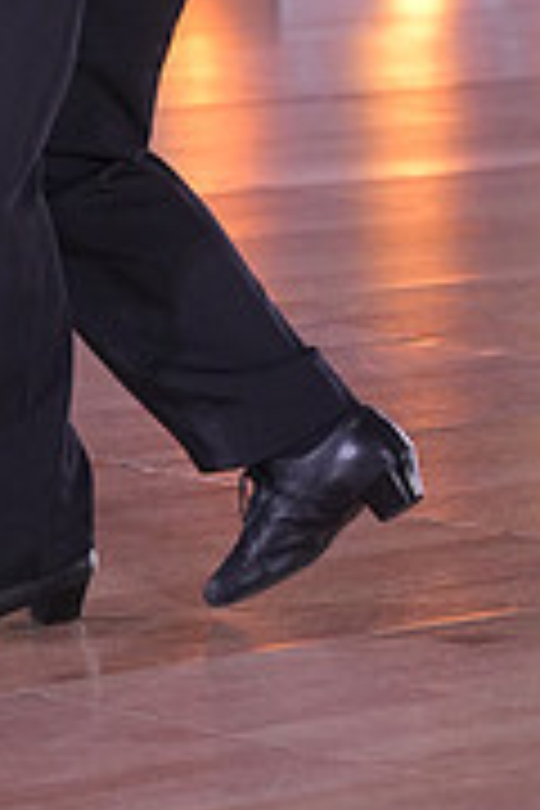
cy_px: -396
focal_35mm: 316
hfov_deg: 4.3
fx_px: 7109
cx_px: -268
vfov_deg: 6.4
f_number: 4
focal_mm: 98
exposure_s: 1/400
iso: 1600
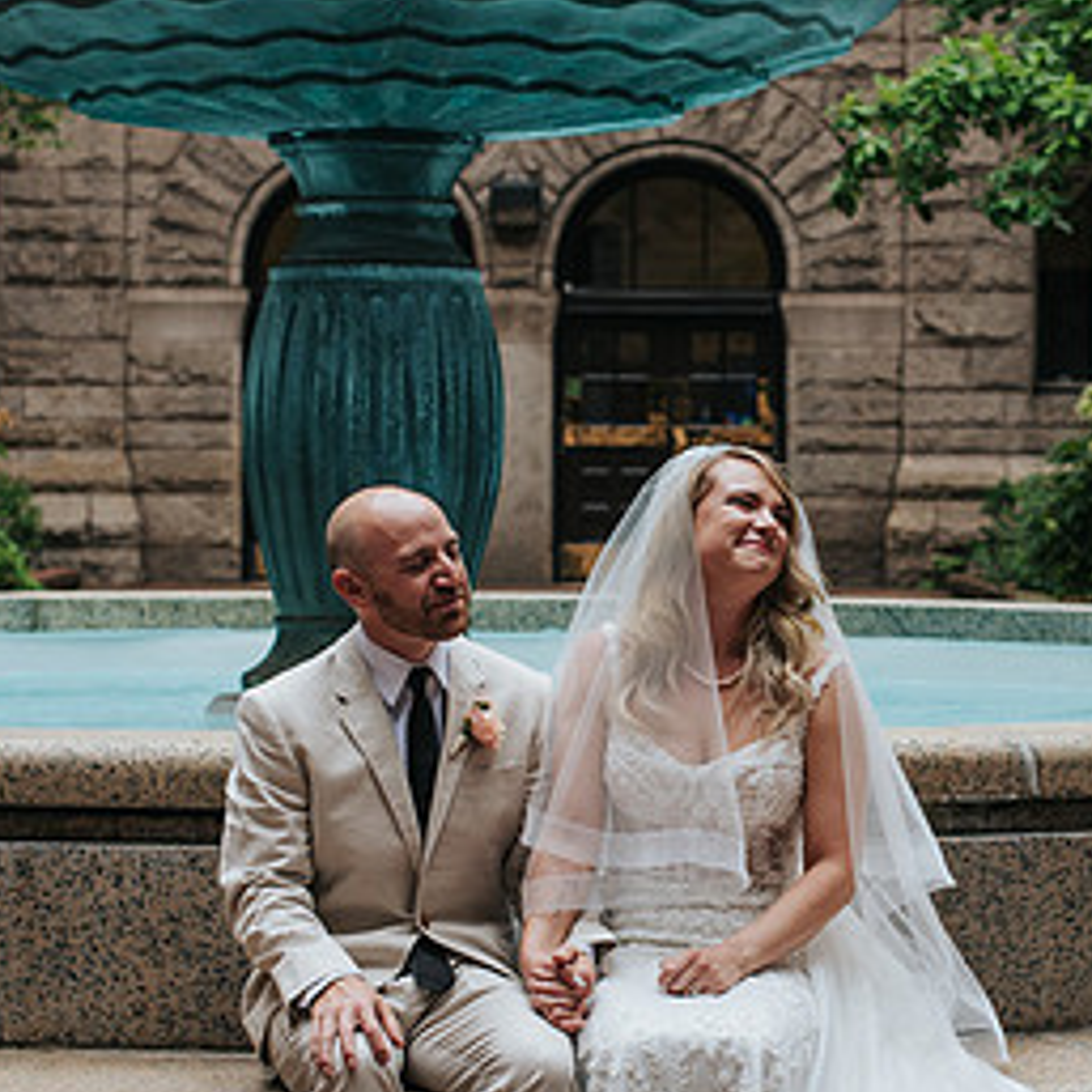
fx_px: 4247
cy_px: 663
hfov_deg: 14.6
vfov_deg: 14.6
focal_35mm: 119
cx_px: 728
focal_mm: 50
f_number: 4
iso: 450
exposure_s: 1/400
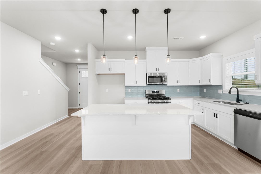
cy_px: 87
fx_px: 101
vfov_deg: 81.2
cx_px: 130
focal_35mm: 14
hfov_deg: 104.3
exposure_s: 1/30
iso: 2500
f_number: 9
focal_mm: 14
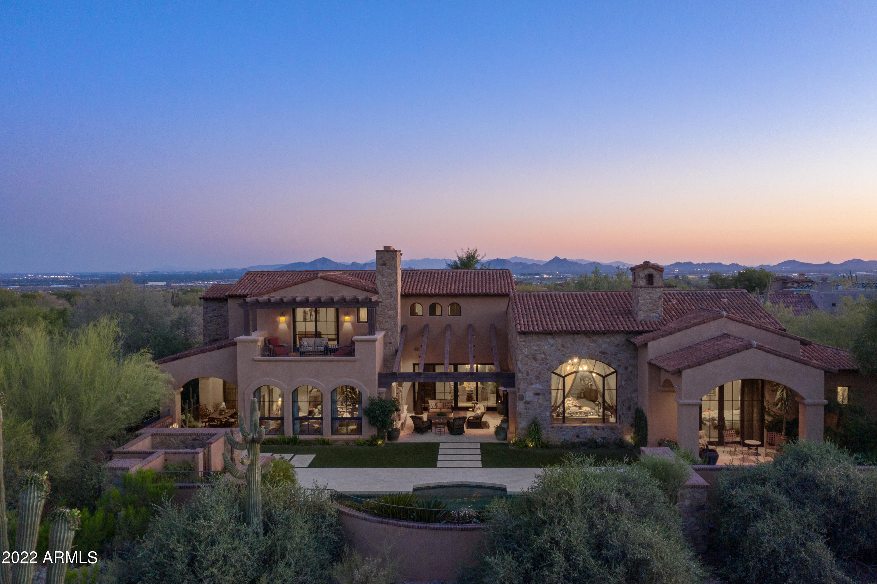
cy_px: 292
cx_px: 438
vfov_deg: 46.4
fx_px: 682
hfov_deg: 65.5
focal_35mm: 28
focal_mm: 10.26
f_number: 6.3
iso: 500
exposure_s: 1/10
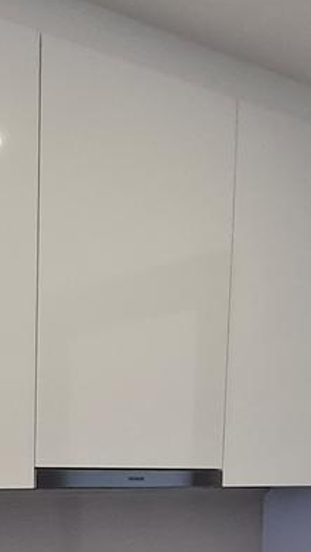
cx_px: -92
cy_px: 616
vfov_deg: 31.7
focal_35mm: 58
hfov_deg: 19.2
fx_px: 850
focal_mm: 1.74
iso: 80
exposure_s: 1/100
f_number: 2.2
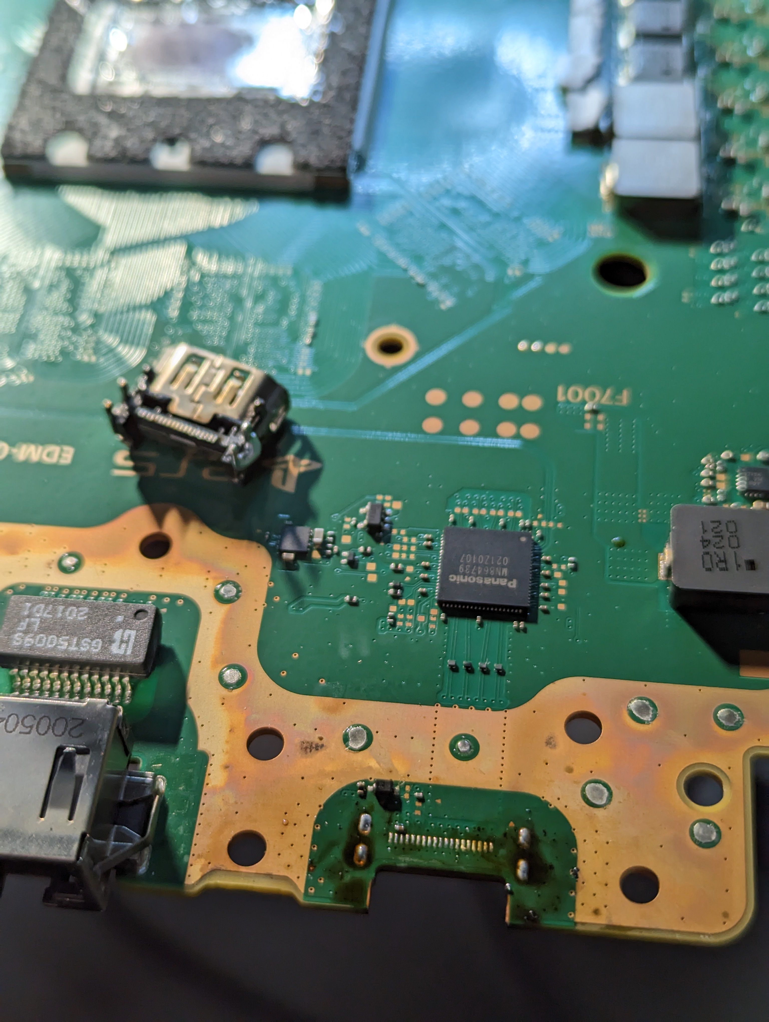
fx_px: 1418
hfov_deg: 30.3
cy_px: 511
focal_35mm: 48
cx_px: 384
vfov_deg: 39.6
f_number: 1.85
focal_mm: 6.81
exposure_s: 1/120
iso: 103
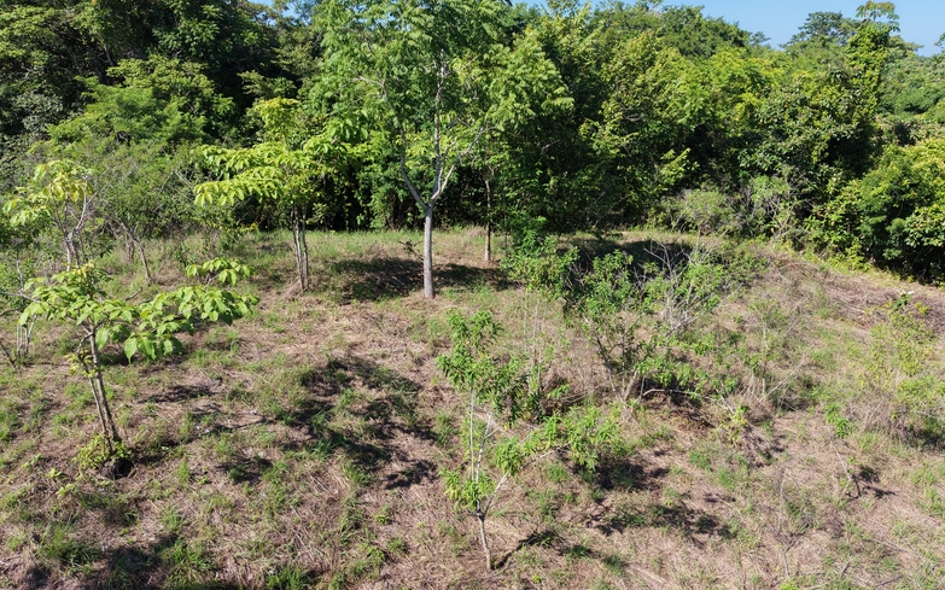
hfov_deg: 70.4
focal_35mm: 26
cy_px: 281
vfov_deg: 47.6
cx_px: 476
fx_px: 669
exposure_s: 1/4000
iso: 290
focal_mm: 8.67
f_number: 1.8
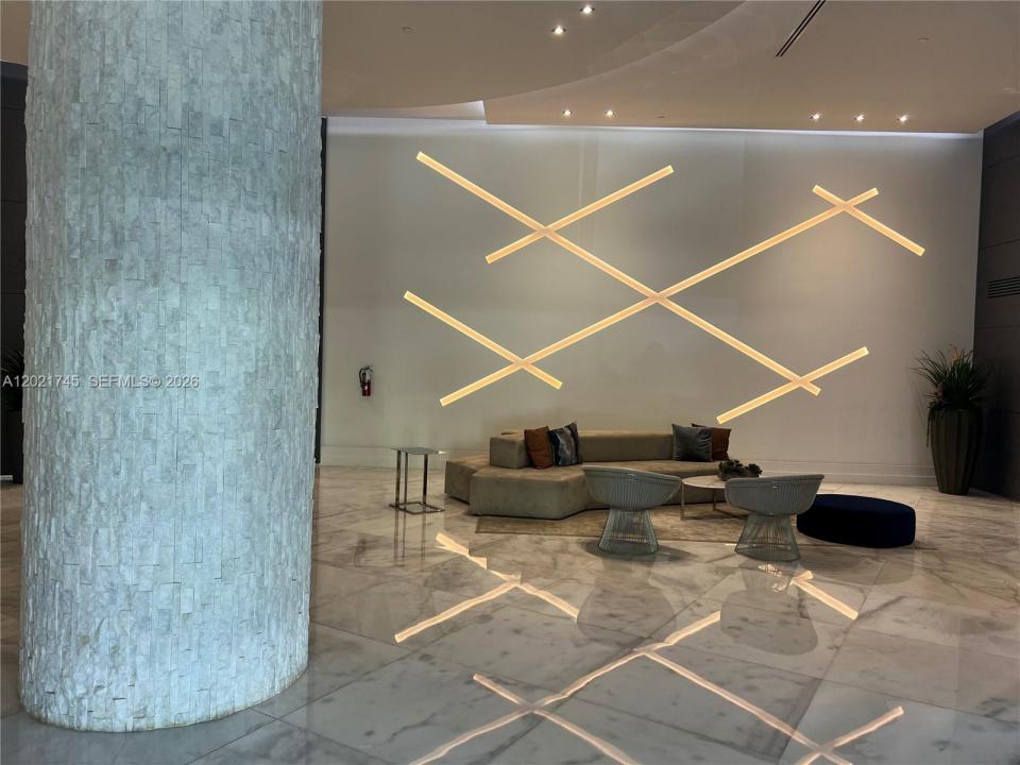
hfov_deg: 67.3
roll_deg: -1.3
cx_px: 510
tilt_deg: -1.8
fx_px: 766
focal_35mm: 26
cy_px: 382
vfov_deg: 53.1
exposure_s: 1/60
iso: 64
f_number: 1.5
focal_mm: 5.7
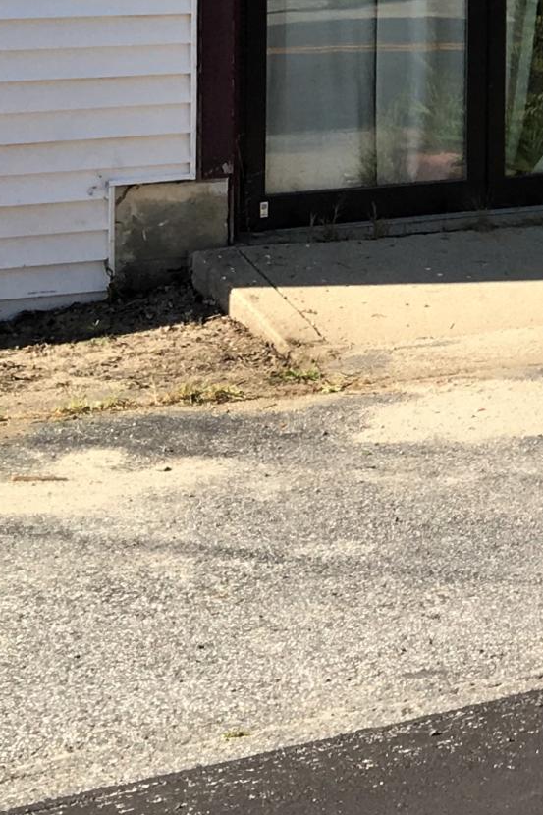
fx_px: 2467
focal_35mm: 109
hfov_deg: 11.1
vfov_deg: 18.1
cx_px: 1167
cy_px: -59
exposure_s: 1/986
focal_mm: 4.15
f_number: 2.2
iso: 25
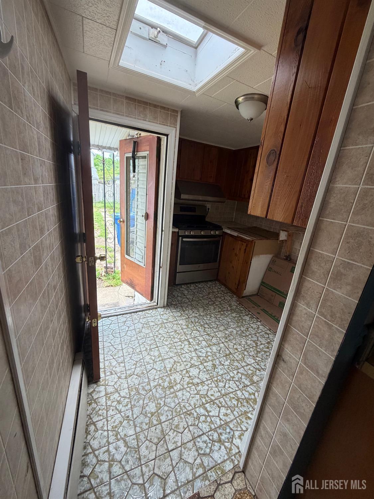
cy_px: 250
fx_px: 202
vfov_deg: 102.0
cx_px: 187
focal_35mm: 14
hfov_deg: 85.7
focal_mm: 2.22
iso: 250
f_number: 2.2
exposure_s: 1/121
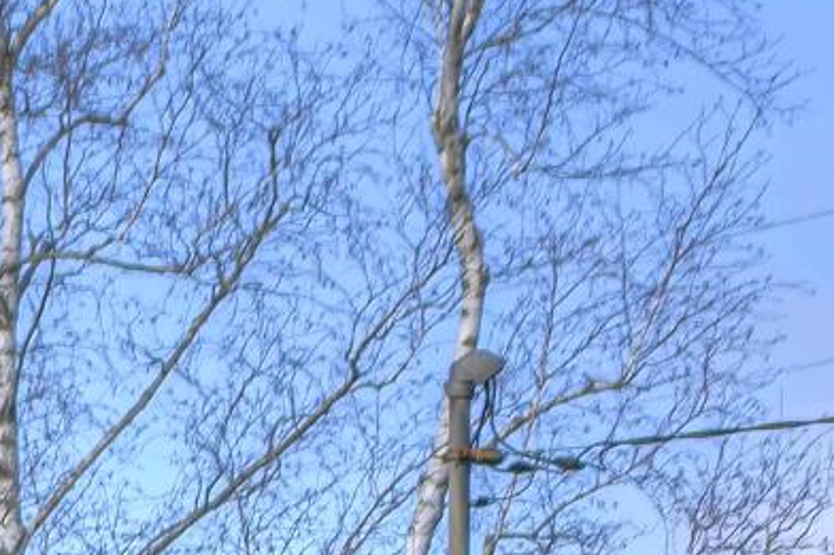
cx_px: -749
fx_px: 6206
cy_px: 1386
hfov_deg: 7.4
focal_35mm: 268
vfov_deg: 5.0
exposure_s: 1/640
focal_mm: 35
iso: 100
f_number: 3.5
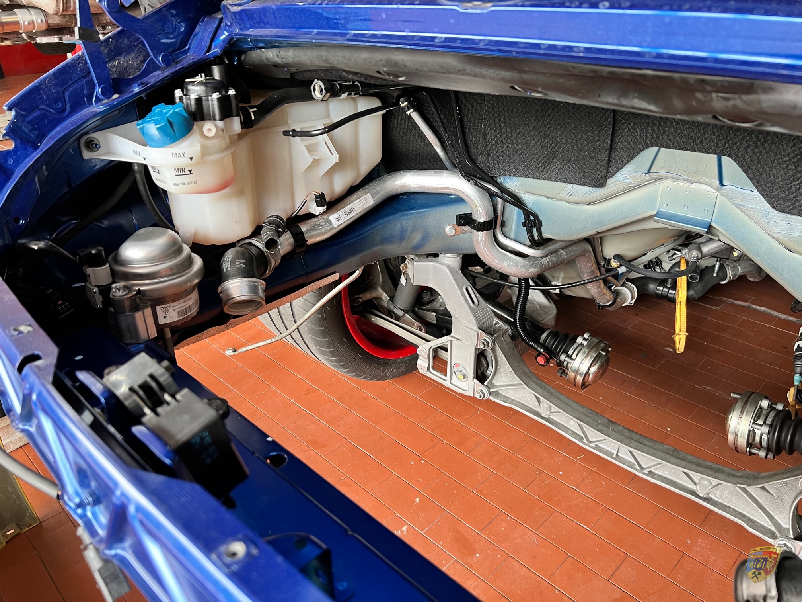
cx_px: 401
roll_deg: +0.3
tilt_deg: -29.1
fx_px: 602
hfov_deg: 67.3
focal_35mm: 26
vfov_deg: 53.1
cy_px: 301
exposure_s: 1/50
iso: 125
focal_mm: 5.7
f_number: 1.5
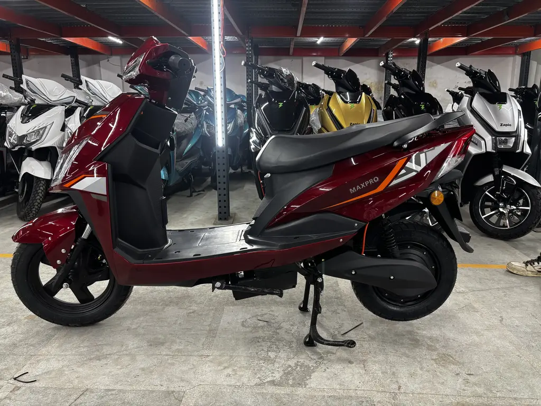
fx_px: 406
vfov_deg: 53.1
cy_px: 203
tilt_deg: -12.6
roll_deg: -0.5
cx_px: 270
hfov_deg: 67.3
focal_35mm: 26
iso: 160
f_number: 1.6
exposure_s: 1/50
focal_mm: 5.96
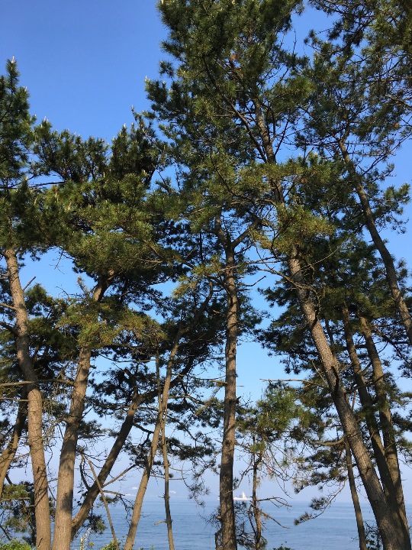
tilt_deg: +26.2
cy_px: 275
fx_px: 460
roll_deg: -0.9
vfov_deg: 61.7
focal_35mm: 29
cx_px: 206
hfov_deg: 48.2
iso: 25
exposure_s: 1/793
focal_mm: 4.15
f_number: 2.2
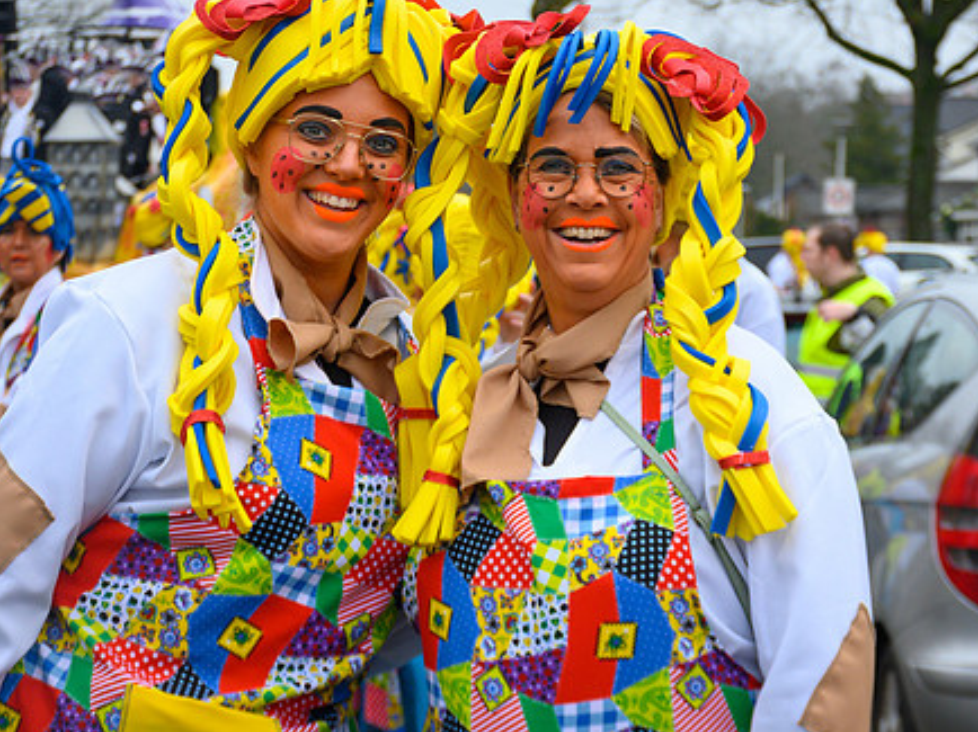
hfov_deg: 18.2
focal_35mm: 108
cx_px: 543
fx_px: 3050
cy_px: 307
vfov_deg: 13.7
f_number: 6.3
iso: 400
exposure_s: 1/800
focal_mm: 56
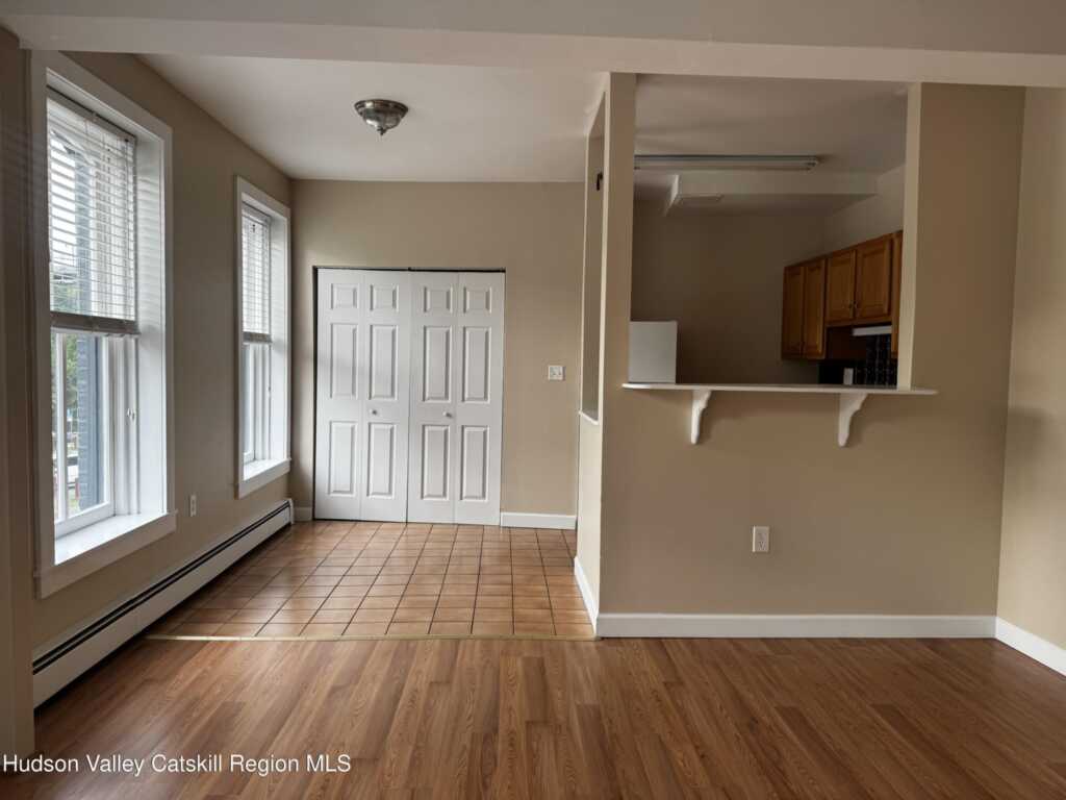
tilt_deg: -3.0
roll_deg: -0.6
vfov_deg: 56.8
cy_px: 400
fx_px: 739
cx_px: 533
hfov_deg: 71.6
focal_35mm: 24
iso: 64
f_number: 1.78
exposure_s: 1/121
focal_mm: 6.76
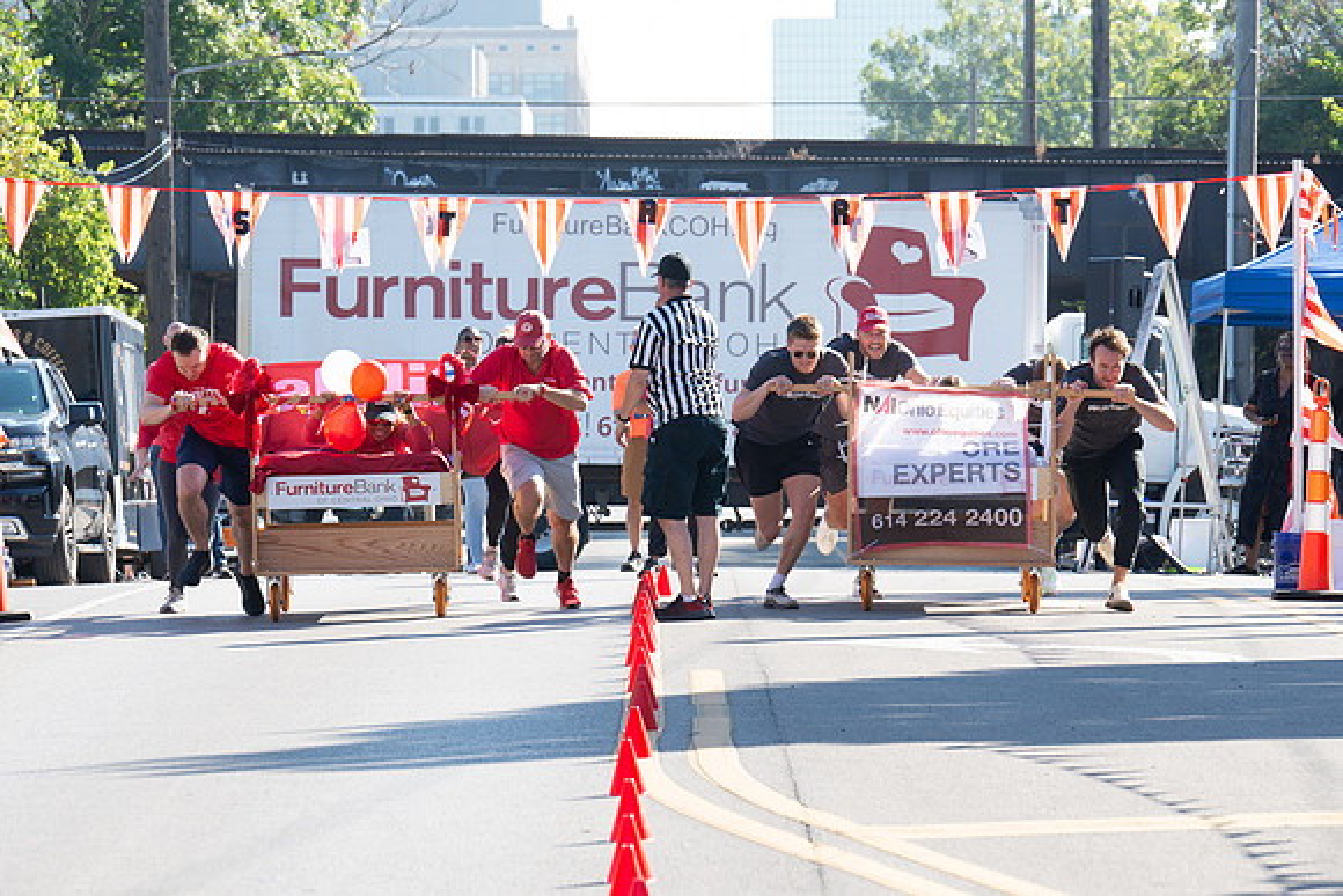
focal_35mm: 228
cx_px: 647
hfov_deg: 9.0
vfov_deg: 6.0
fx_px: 8515
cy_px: 439
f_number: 7.1
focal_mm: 155
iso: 200
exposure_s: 1/200
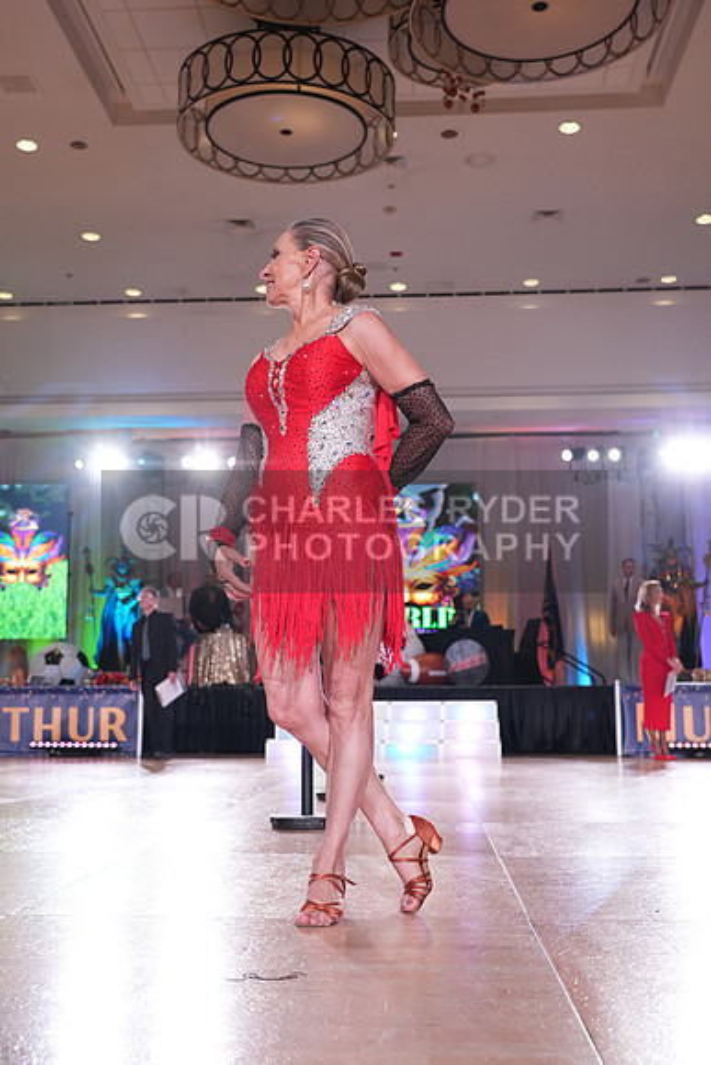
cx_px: 356
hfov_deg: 36.0
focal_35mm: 37
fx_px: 1095
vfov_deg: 51.9
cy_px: 532
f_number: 4
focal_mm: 37
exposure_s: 1/500
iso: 2500
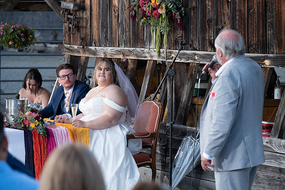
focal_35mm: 150
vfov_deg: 9.2
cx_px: 142
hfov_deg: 13.7
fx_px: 1188
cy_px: 95
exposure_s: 1/125
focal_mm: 150
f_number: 5.6
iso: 320
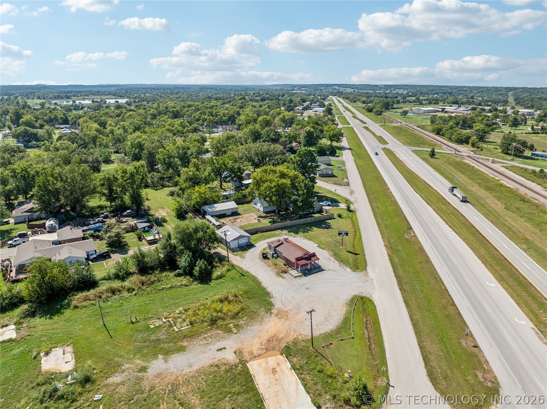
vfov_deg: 56.8
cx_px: 274
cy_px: 204
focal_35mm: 24
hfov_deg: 71.6
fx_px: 379
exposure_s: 1/3200
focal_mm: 12.3
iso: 130
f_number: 2.8
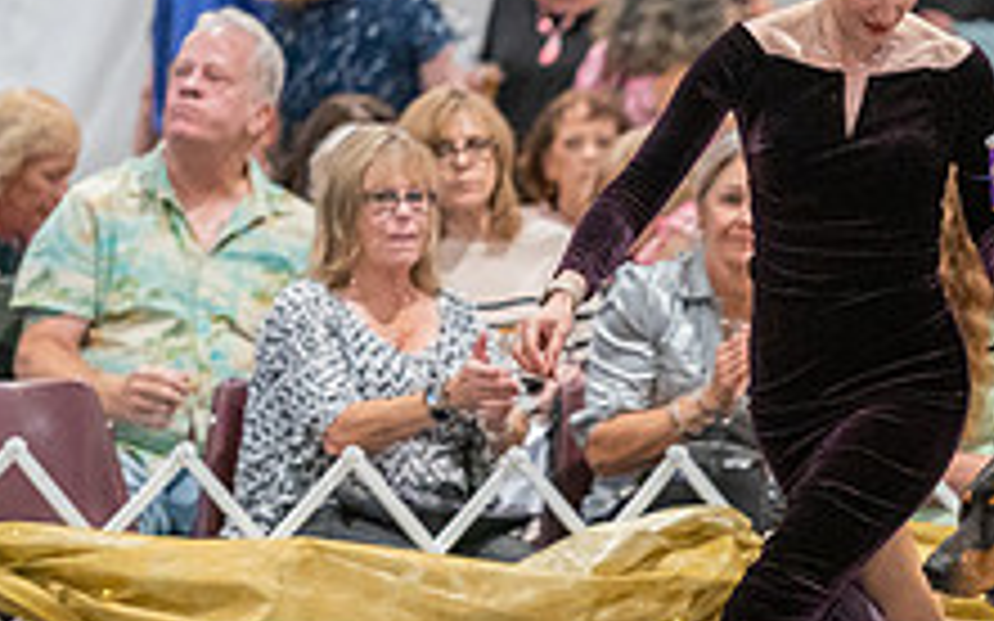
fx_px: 14516
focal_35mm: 536
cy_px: 475
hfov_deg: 3.9
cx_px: 1120
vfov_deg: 2.4
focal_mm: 200
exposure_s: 1/250
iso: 6400
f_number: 2.8
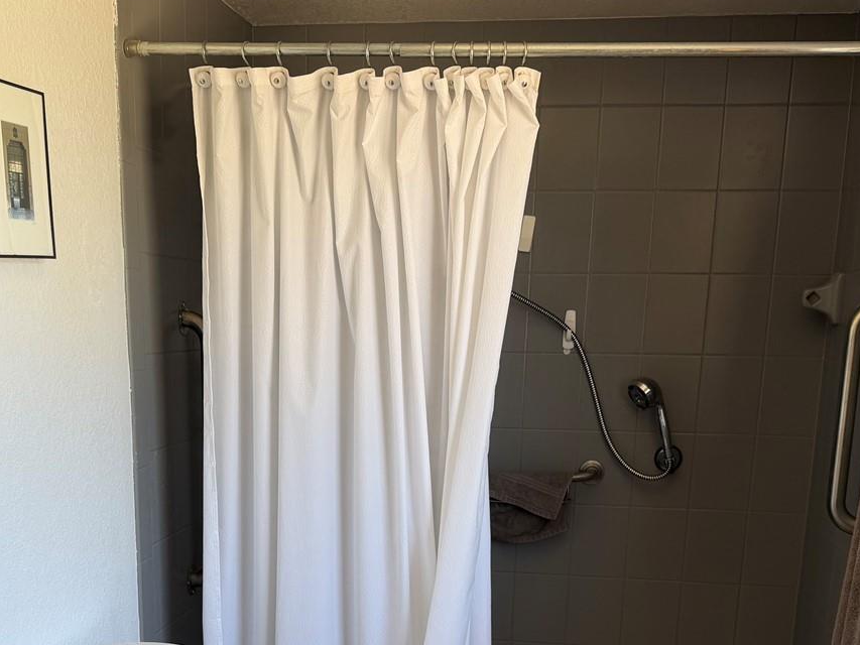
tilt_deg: -14.0
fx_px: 1118
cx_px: 386
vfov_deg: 30.7
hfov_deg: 42.0
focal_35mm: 45
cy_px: 589
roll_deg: -0.8
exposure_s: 1/121
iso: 100
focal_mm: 6.76
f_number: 1.78
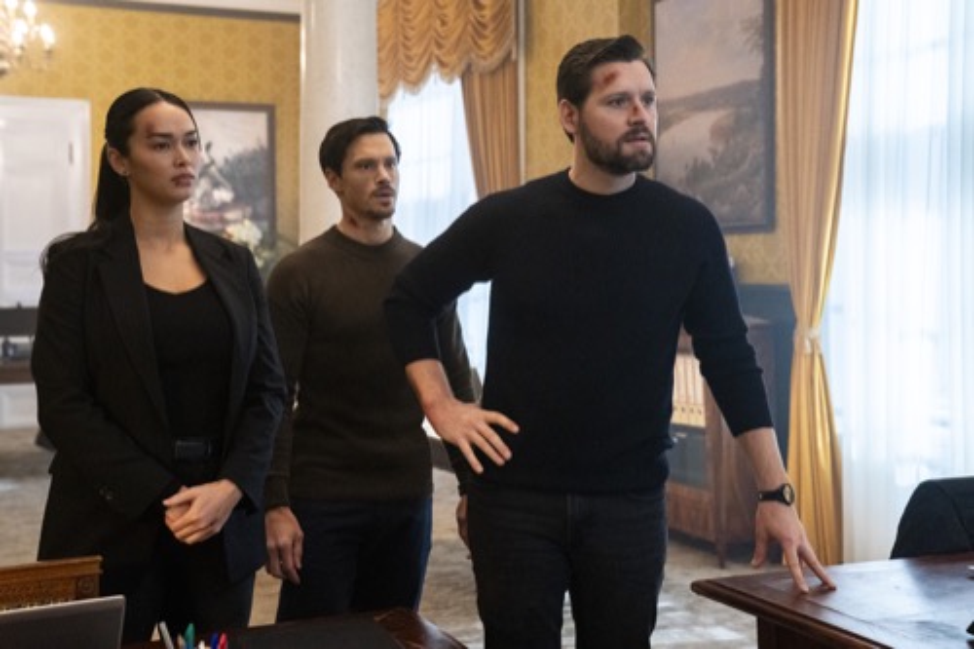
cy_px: 324
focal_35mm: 50
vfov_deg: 27.0
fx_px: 1352
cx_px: 487
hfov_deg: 39.6
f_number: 4
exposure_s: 1/400
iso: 6400
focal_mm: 50
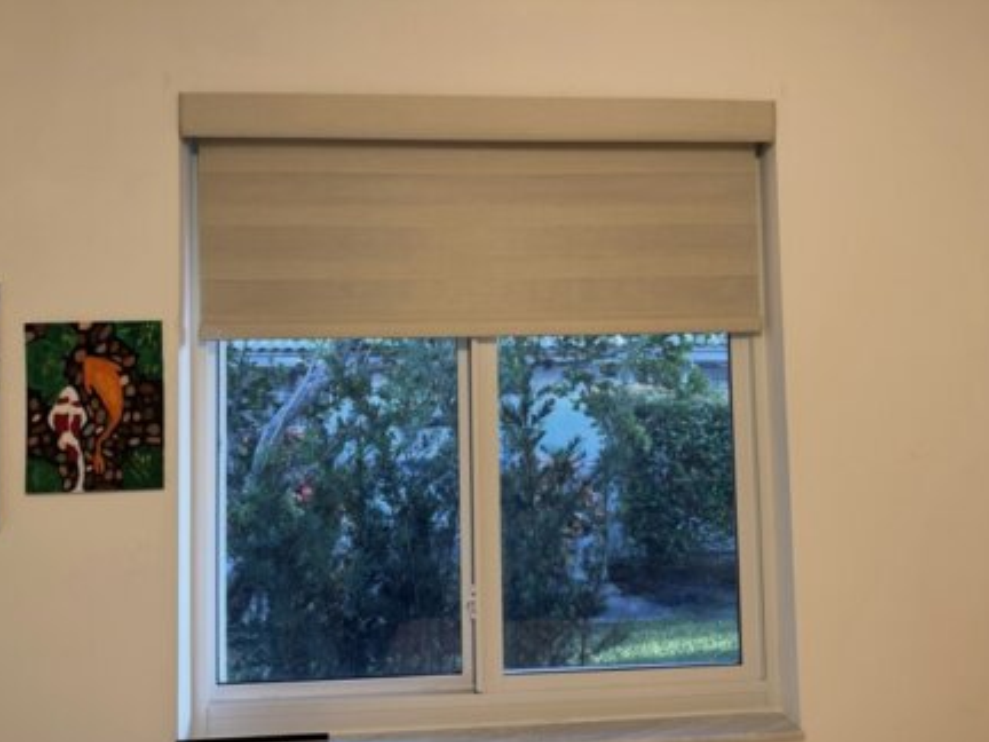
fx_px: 714
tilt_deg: +2.1
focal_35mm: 25
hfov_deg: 69.4
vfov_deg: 54.9
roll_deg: +1.5
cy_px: 385
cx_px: 492
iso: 125
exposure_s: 1/60
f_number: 1.78
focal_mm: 6.76
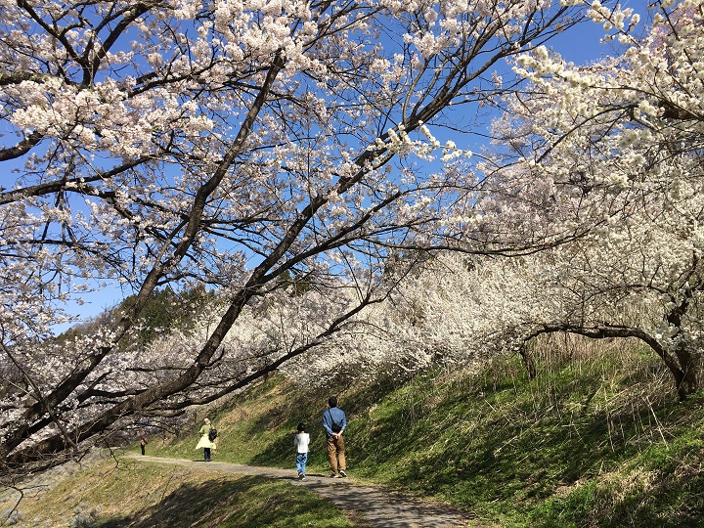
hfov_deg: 61.7
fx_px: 590
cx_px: 352
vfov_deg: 48.2
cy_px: 264
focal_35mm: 29
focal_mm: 4.15
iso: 25
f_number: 2.2
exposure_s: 1/1399
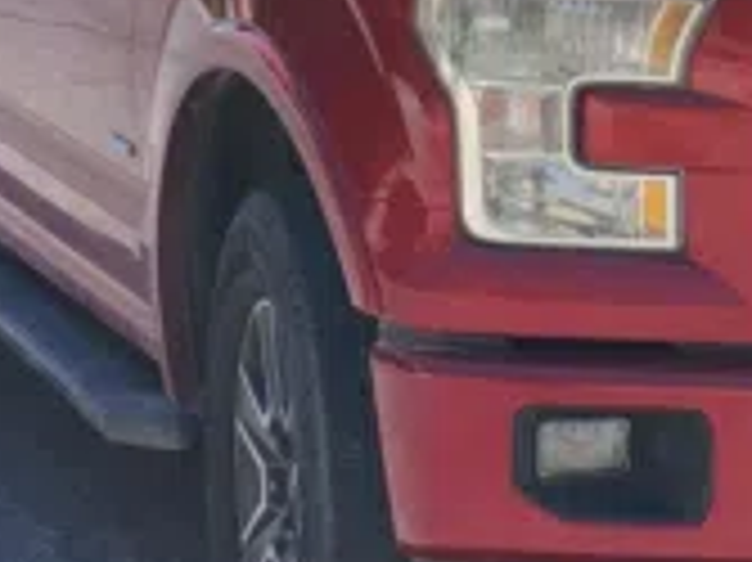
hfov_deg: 9.4
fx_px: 4494
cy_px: -162
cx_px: 919
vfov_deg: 7.1
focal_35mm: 207
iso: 50
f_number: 1.9
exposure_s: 1/540
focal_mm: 6.12
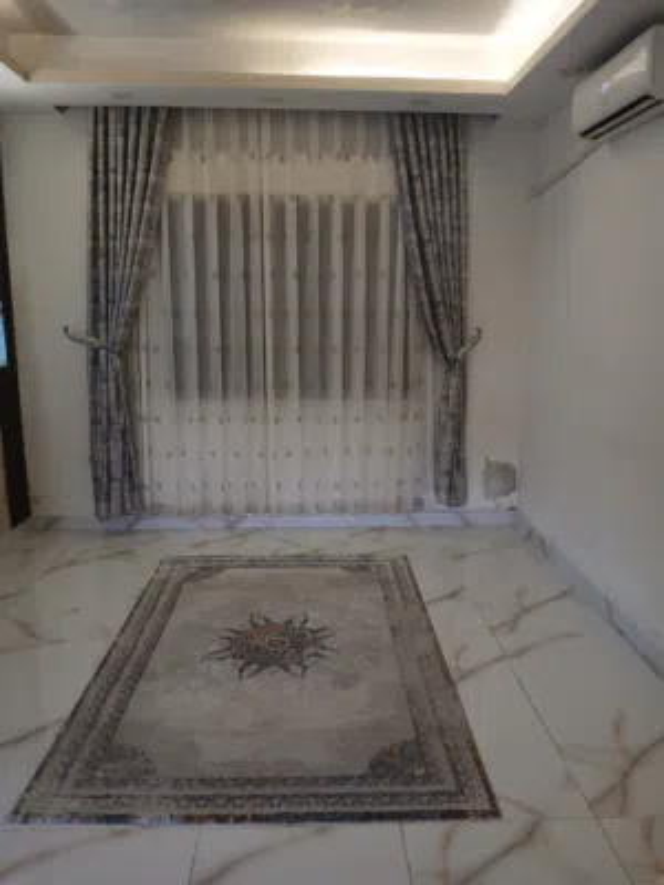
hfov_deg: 53.1
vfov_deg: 67.3
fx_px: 665
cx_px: 332
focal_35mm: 26
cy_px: 442
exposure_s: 1/50
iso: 250
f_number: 1.8
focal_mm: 3.98
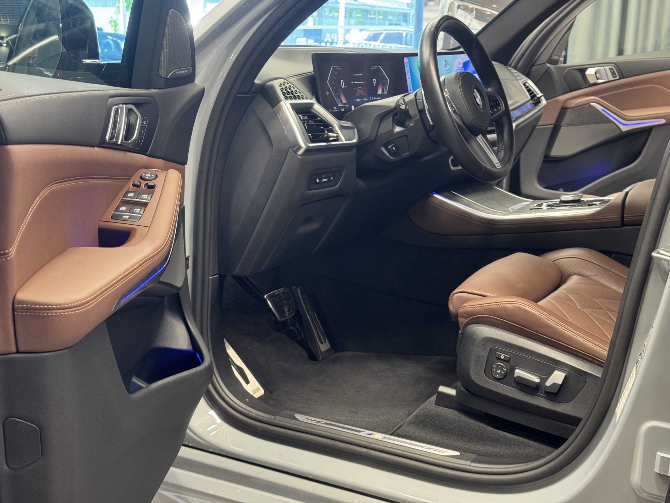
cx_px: 335
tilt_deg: -13.4
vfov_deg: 30.3
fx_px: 929
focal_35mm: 48
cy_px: 252
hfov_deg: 39.7
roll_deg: -0.9
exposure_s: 1/33
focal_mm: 6.76
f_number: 1.78
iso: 200
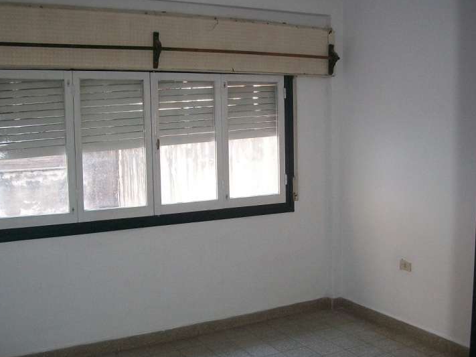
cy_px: 188
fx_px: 495
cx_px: 225
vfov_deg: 39.6
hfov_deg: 51.3
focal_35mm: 36
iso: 160
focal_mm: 5.7
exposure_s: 1/30
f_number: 2.9
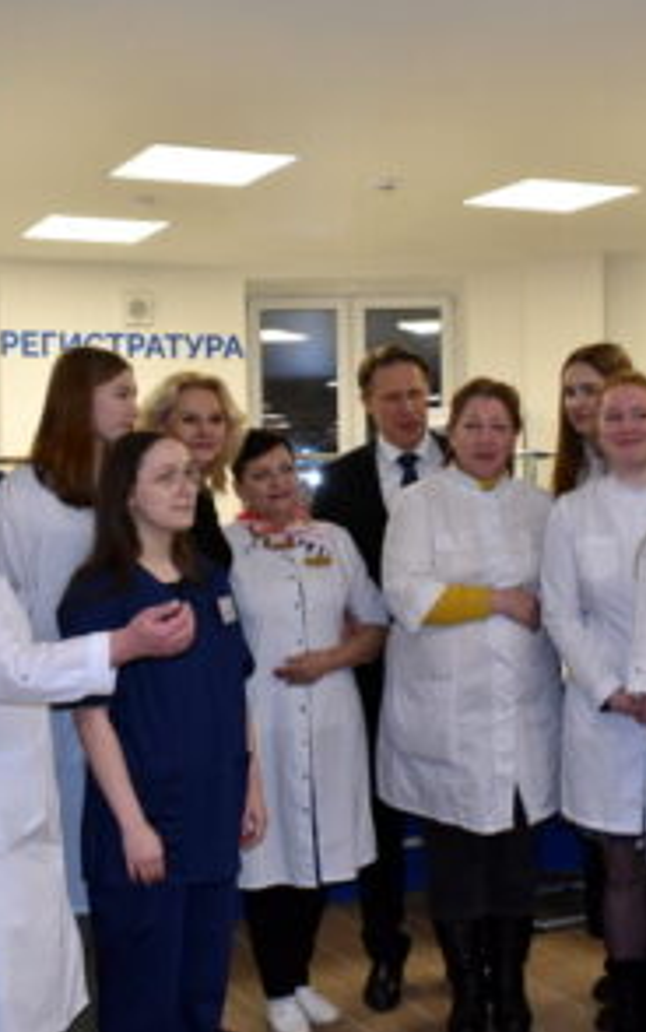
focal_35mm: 52
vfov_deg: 38.8
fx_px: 1463
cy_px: 551
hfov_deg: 24.9
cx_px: 386
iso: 800
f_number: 5.6
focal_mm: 20
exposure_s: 1/125
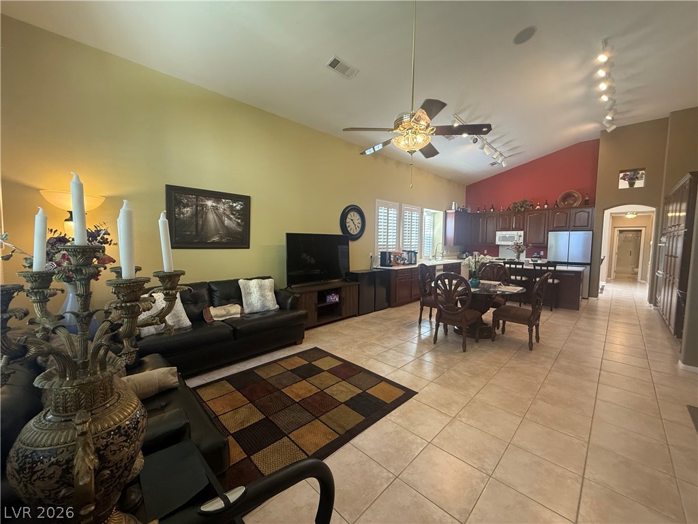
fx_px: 282
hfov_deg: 102.1
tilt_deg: -3.9
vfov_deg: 85.7
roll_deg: -0.2
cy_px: 262
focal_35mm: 14
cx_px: 349
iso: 250
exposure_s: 1/60
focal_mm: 2.22
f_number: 2.2
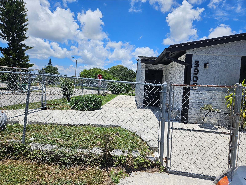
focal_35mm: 23
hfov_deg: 73.9
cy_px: 92
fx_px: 163
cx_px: 123
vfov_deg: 58.9
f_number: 1.8
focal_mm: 5.4
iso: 25
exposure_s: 1/3246
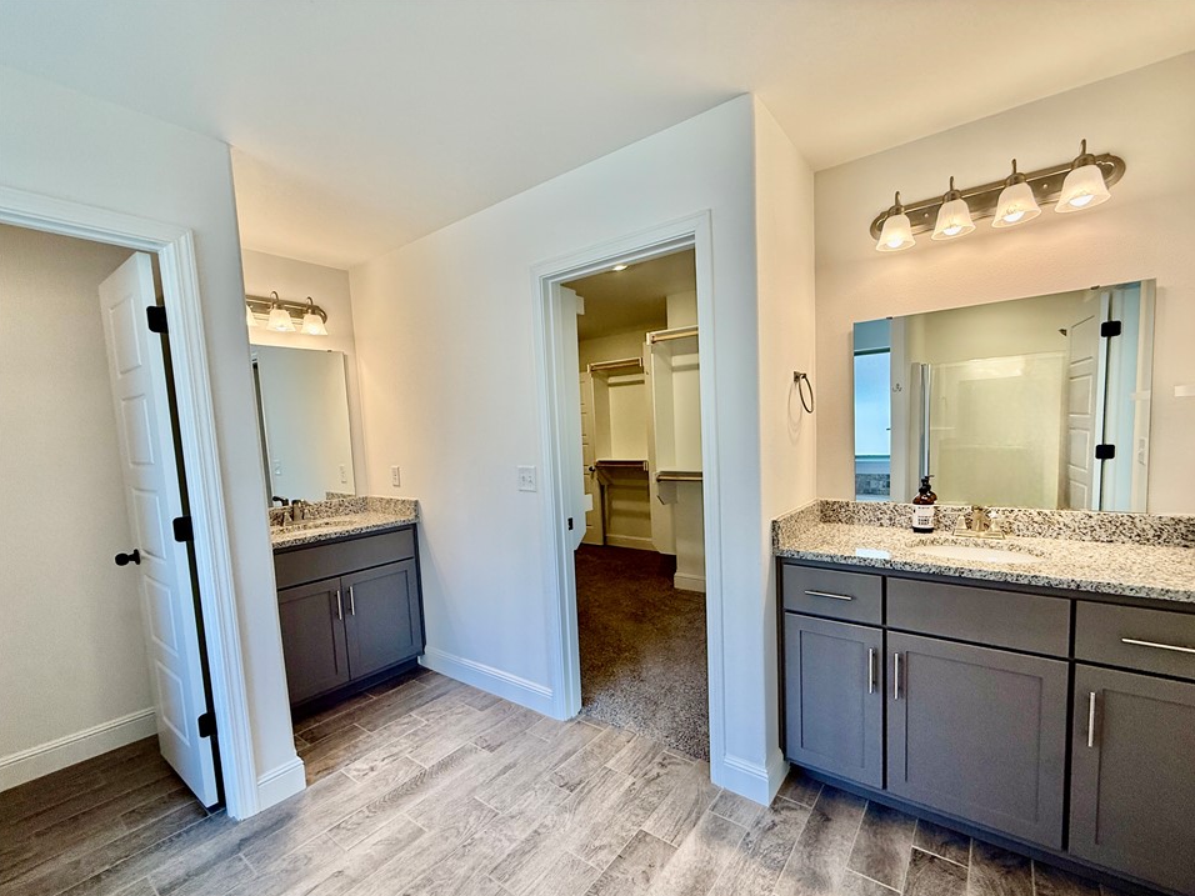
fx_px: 518
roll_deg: +2.0
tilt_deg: -4.7
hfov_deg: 98.0
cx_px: 636
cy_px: 475
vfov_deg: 81.7
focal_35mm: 15
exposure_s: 1/120
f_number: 2.2
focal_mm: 2.22
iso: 80
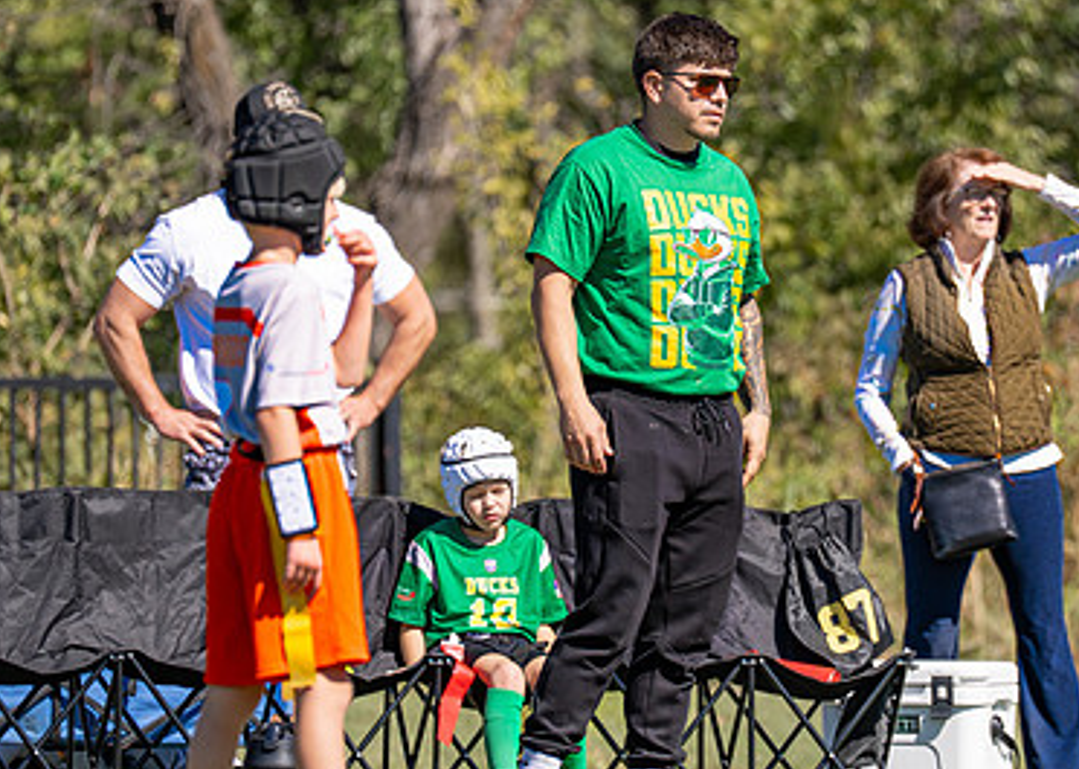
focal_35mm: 454
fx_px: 13900
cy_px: 402
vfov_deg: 3.2
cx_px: 661
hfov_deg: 4.4
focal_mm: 200
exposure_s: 1/4000
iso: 200
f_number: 2.8
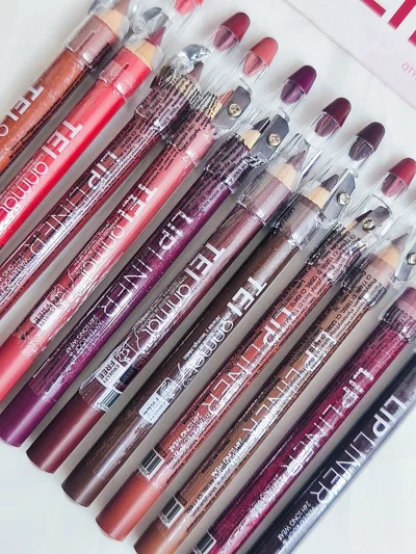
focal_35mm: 44
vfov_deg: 42.9
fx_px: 705
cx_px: 208
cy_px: 277
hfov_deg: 32.9
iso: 320
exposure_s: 1/99.9
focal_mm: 6.18
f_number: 1.65
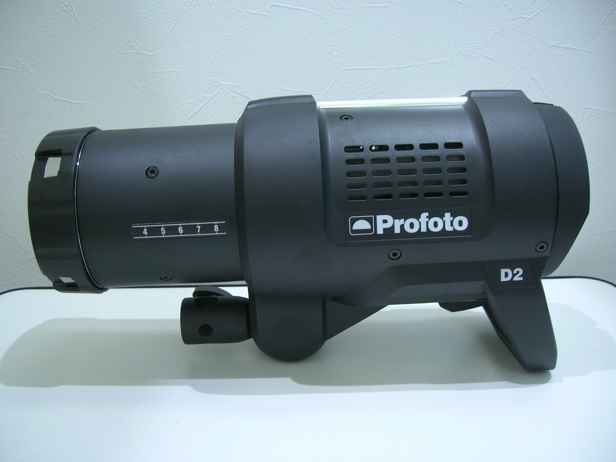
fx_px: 605
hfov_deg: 54.0
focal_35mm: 34
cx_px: 308
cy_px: 231
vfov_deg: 41.8
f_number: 2.9
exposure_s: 1/18.2
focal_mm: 5.7
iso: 50
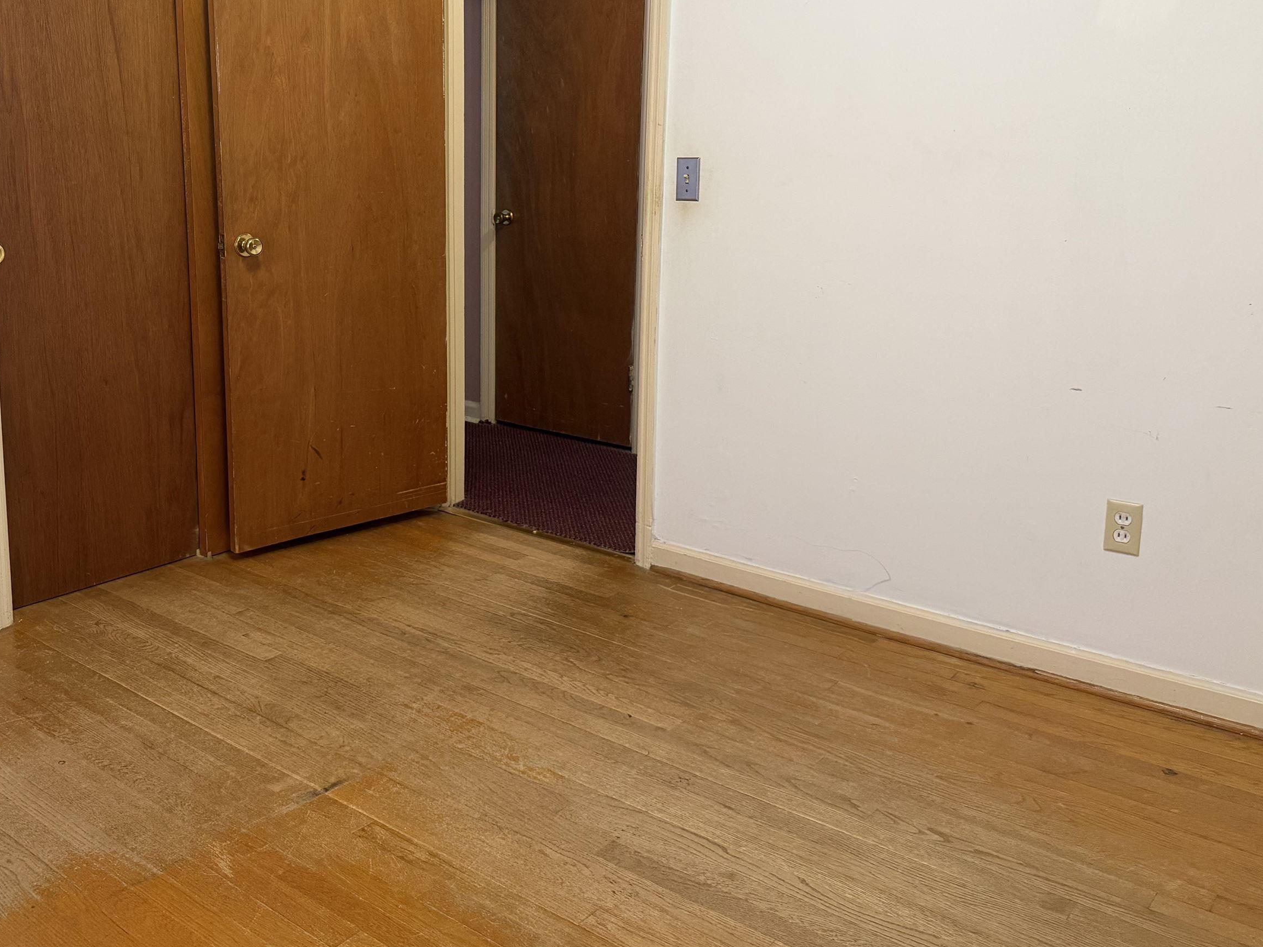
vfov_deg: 43.7
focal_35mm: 32
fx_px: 1168
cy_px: 340
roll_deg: +0.5
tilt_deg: -9.2
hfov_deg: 56.2
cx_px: 485
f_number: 1.78
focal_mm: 6.76
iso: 320
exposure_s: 1/60
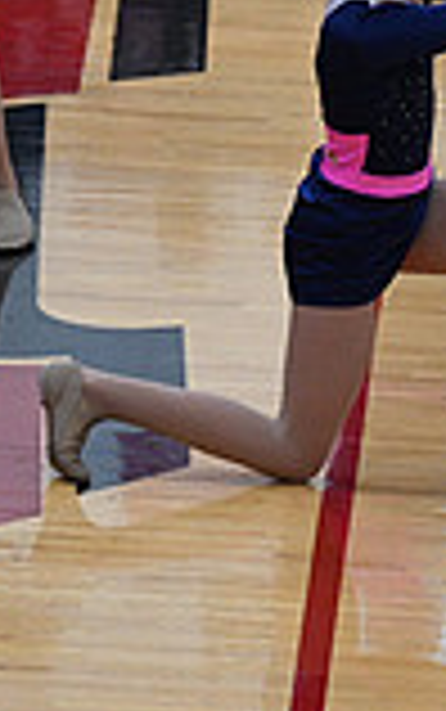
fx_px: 10153
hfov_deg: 2.5
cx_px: -775
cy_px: 353
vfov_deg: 4.0
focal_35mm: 523
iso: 4000
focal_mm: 140
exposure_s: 1/400
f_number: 4
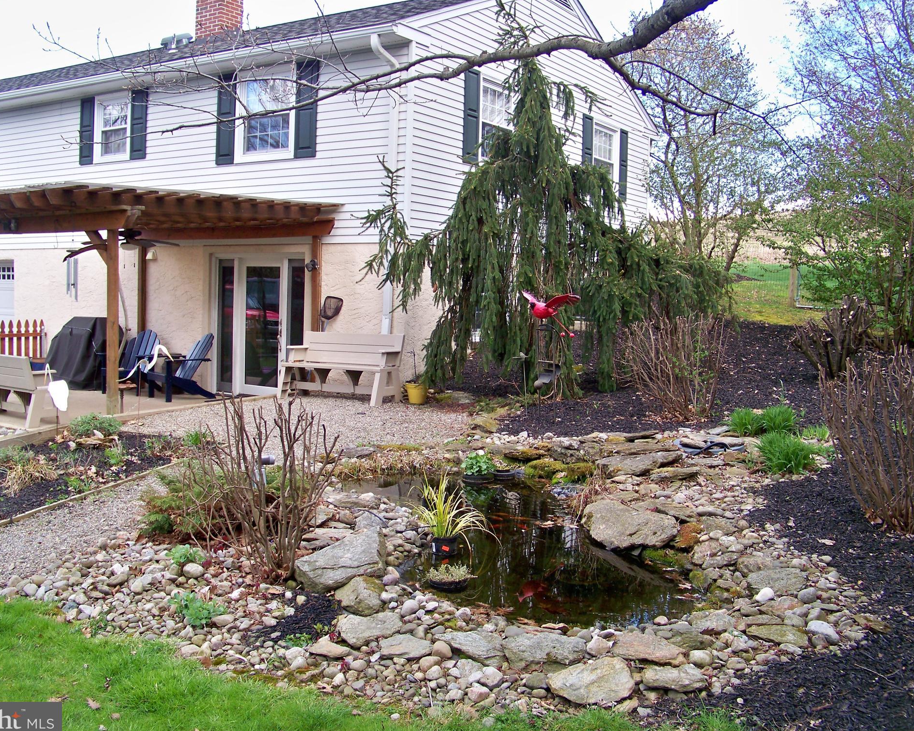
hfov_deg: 51.5
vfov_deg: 42.2
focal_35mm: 35
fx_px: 947
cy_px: 369
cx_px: 437
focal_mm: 5.85
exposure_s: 1/125
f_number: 2.8
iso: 80
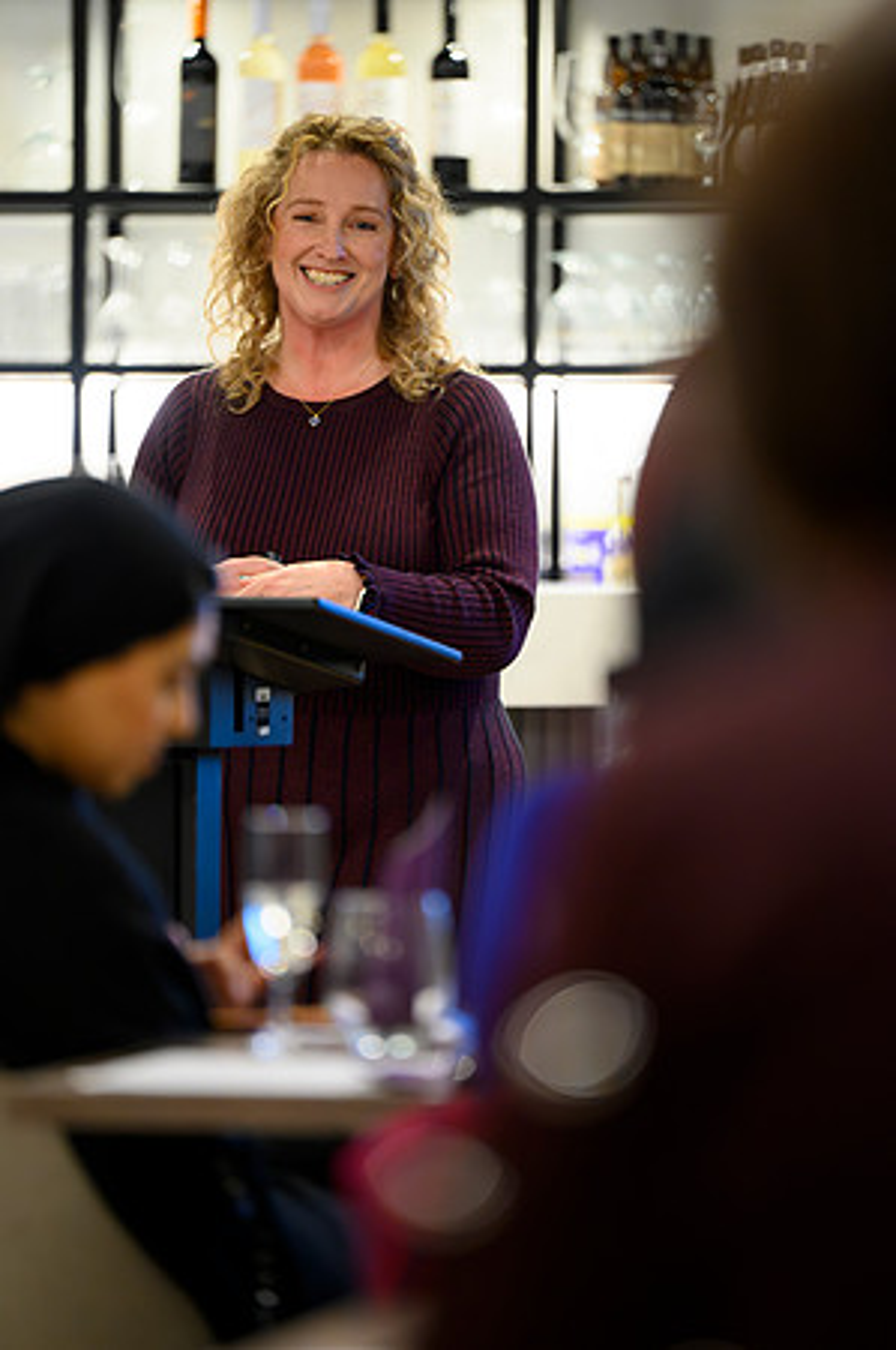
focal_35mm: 200
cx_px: 448
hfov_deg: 6.9
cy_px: 675
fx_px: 7483
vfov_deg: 10.3
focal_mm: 200
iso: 2500
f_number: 2.8
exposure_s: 1/200
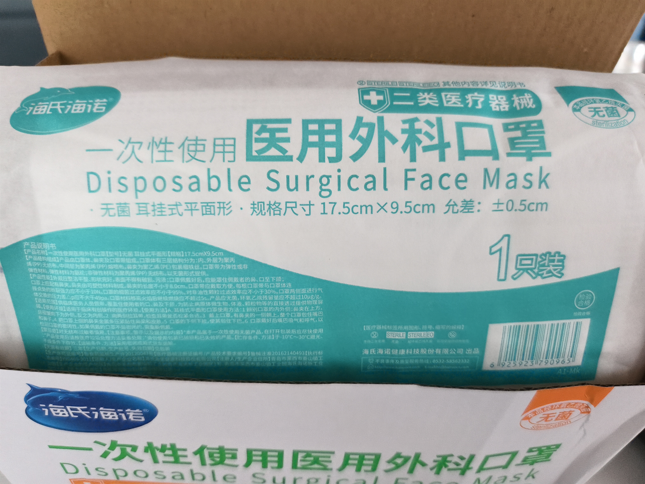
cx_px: 322
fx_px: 429
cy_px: 242
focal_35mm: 23
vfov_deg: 58.9
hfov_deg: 73.9
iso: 1010
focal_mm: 6.54
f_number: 1.57
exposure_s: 1/50
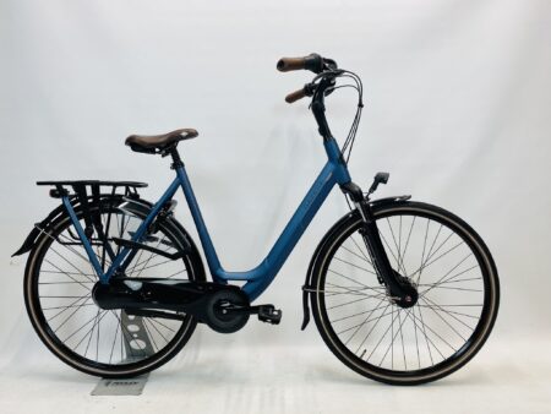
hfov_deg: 67.3
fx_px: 414
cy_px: 207
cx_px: 276
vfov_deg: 53.1
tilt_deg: -6.2
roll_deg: +1.3
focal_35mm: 26
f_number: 1.8
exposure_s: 1/100
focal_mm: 4.25
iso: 50
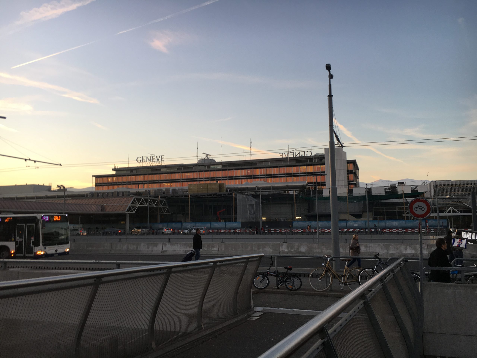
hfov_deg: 61.7
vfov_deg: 48.2
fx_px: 400
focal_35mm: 29
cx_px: 238
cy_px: 179
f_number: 2.2
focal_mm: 4.15
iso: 25
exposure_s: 1/100
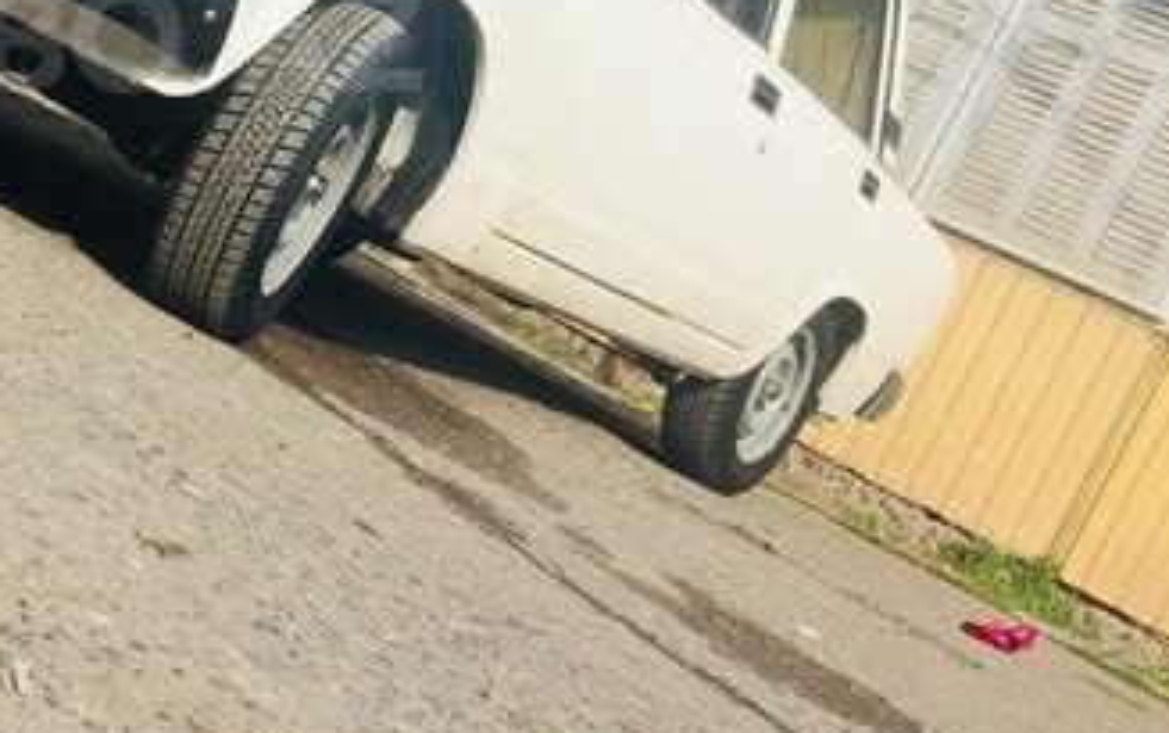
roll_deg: -26.1
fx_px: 1977
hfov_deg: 31.0
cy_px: 38
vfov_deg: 20.5
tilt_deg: -0.4
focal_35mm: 62
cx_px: 57
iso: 32
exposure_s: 1/2415
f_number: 2.2
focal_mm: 4.15
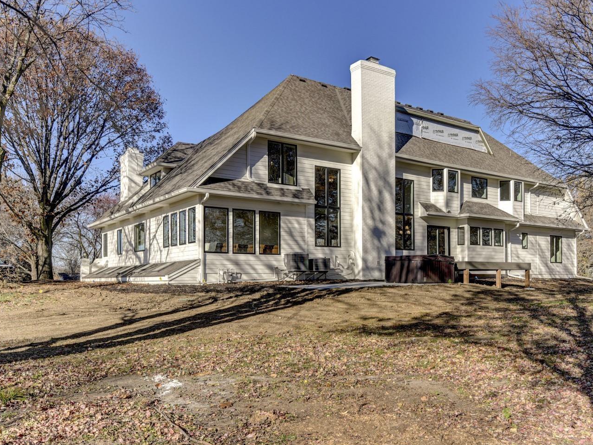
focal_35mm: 30
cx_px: 349
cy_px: 236
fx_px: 514
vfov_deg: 46.8
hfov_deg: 59.6
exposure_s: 1/1600
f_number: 8
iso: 400
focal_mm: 25
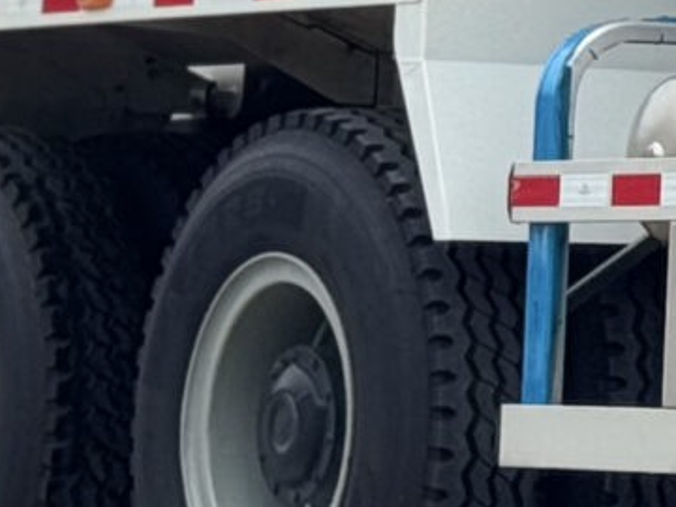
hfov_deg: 5.6
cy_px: -631
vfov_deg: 4.3
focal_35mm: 341
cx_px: 1720
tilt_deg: +7.3
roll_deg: -1.7
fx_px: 6659
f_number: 1.78
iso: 64
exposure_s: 1/3096
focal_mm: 6.76
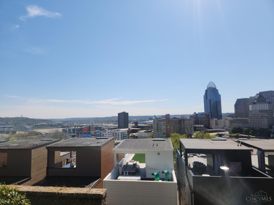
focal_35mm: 23
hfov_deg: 73.9
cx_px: 137
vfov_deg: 58.9
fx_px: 182
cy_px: 102
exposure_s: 1/2614
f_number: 1.8
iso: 20
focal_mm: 5.4
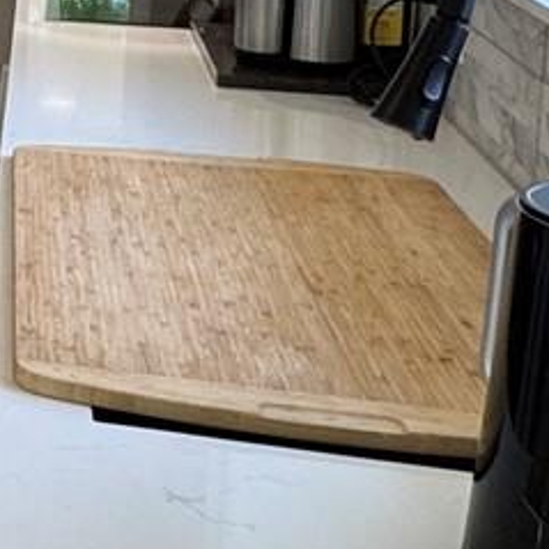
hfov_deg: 17.4
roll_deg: -0.1
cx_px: -407
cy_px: -119
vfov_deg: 19.6
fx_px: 1489
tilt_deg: -7.1
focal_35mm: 83
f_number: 2.2
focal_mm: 2.22
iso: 200
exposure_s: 1/120
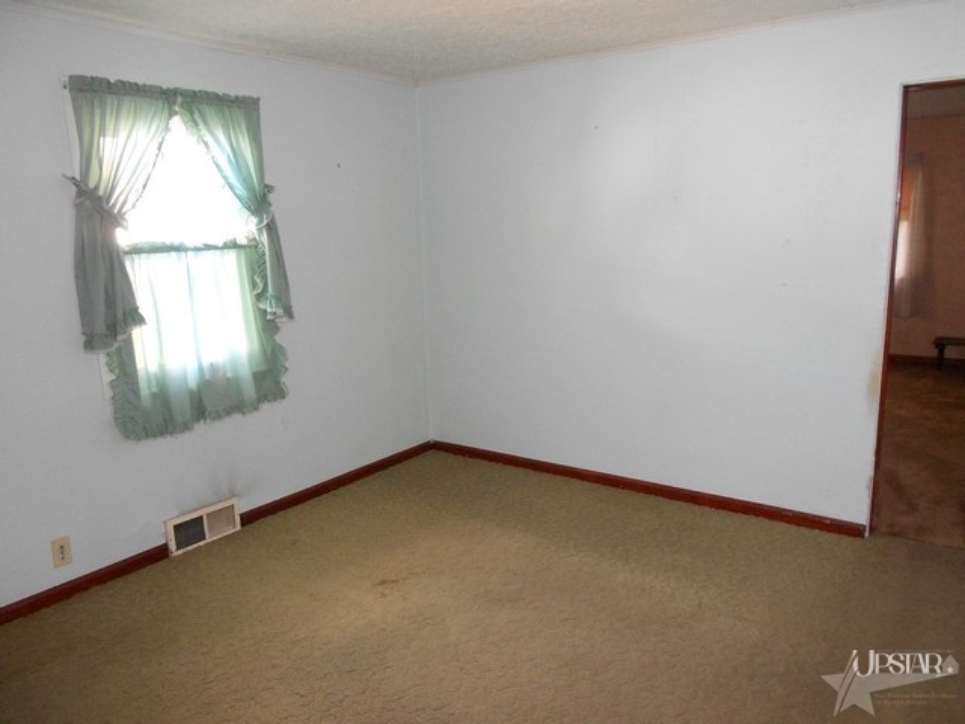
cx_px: 482
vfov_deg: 53.1
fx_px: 725
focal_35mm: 26
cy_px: 362
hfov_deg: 67.3
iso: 320
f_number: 3.2
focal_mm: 4.6
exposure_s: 1/25
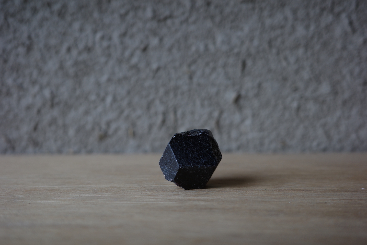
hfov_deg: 48.5
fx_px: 408
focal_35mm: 40
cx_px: 184
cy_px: 122
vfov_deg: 33.4
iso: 200
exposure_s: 1/80
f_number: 2.8
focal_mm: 26
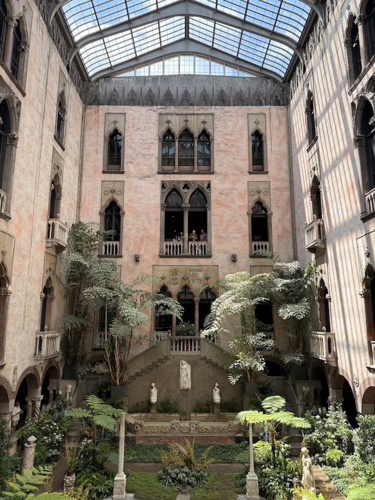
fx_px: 347
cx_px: 188
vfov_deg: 71.6
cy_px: 250
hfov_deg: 56.8
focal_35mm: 24
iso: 100
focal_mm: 6.8
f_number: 1.8
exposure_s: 1/757
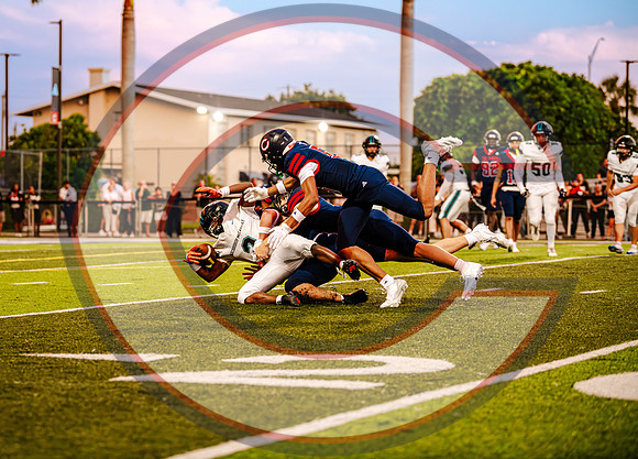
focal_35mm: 118
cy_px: 202
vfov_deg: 12.2
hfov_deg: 17.0
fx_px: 2139
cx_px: 253
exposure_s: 1/1000
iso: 3200
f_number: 2.8
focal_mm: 100
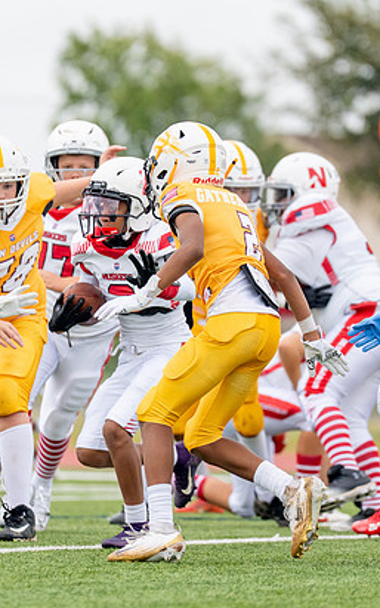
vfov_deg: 4.2
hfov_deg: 2.6
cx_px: 195
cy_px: 279
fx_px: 8282
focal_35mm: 500
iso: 400
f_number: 2.8
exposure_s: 1/2000
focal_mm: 200
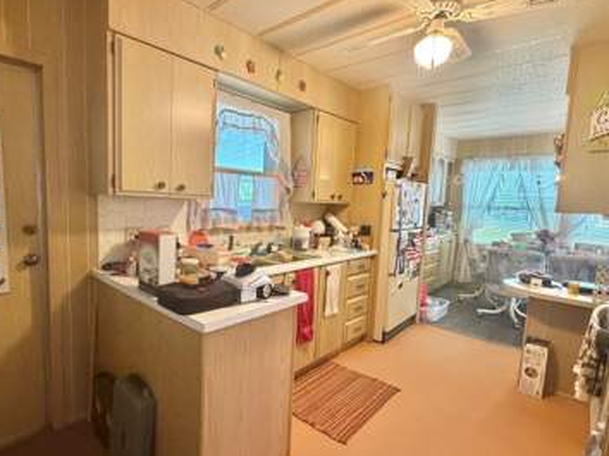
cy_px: 236
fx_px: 334
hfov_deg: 83.9
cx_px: 251
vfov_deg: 68.6
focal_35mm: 19
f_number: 2.2
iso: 500
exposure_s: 1/60
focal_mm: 2.22
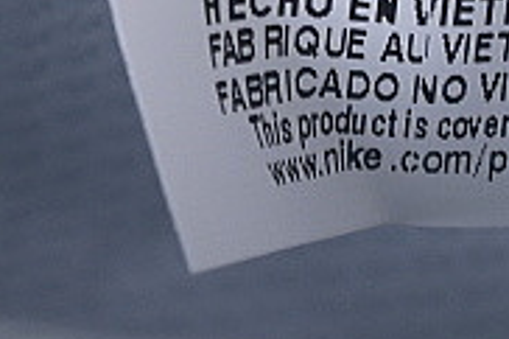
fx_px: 6300
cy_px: -3
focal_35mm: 446
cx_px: 657
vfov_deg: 3.1
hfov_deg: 4.6
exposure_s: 1/80
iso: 160
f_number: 7.1
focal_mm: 50
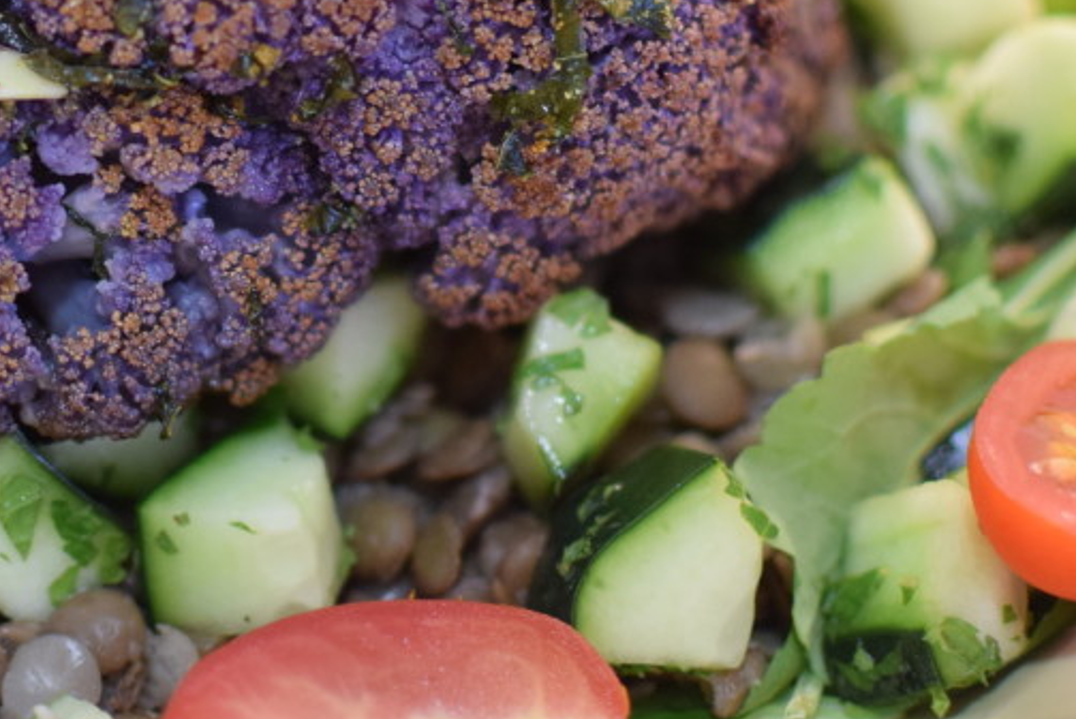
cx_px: 274
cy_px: -62
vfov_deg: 10.8
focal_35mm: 125
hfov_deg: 16.3
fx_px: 3744
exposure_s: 1/100
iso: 640
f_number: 1.8
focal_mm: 35
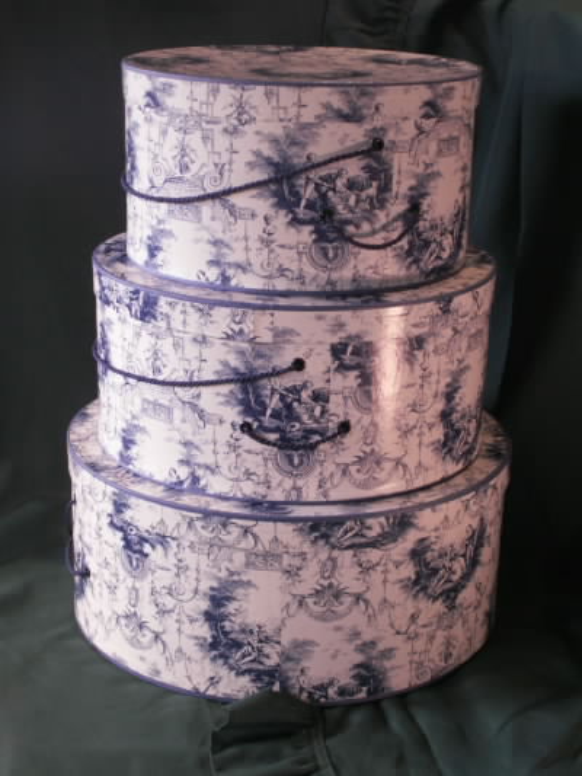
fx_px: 1412
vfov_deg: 30.7
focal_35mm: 63
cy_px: 388
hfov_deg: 23.3
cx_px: 291
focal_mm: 10.53
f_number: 3.2
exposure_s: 1/40
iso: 125
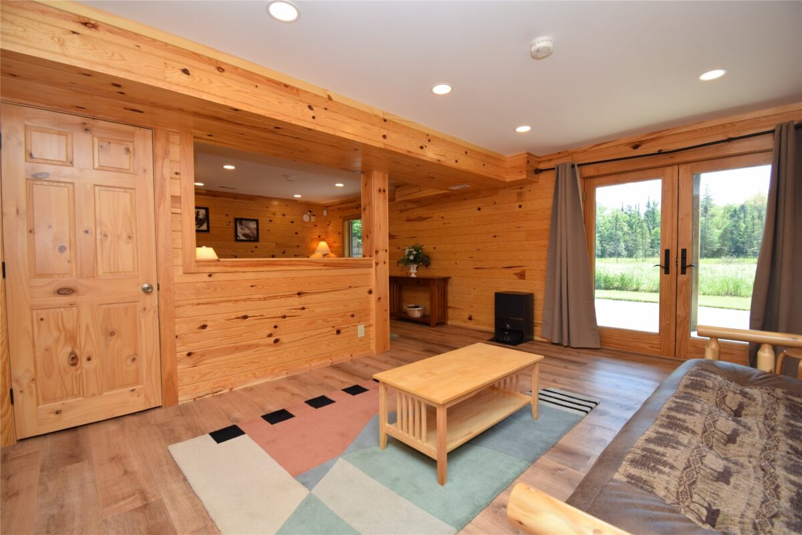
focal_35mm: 15
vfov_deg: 77.3
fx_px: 334
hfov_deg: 100.4
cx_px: 401
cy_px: 268
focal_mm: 10
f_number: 6.3
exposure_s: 1/160
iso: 400
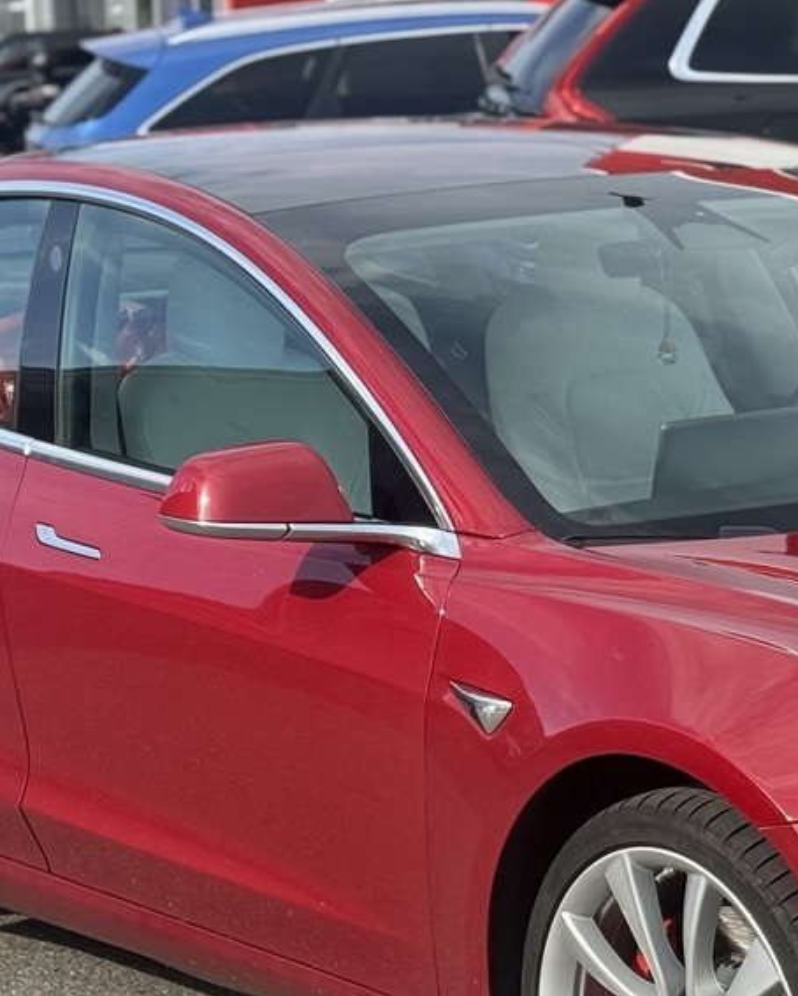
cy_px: 822
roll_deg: +0.3
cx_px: 731
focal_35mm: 119
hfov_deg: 12.9
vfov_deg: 16.0
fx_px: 3511
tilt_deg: -12.6
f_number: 1.78
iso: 64
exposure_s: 1/2273
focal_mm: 6.76
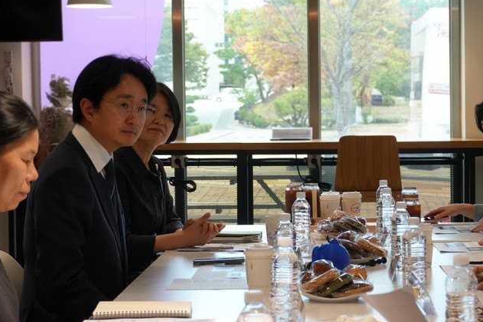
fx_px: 1204
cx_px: 330
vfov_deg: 15.2
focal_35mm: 90
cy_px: 157
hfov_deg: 22.6
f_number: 5.6
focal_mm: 39
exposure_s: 1/161
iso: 800
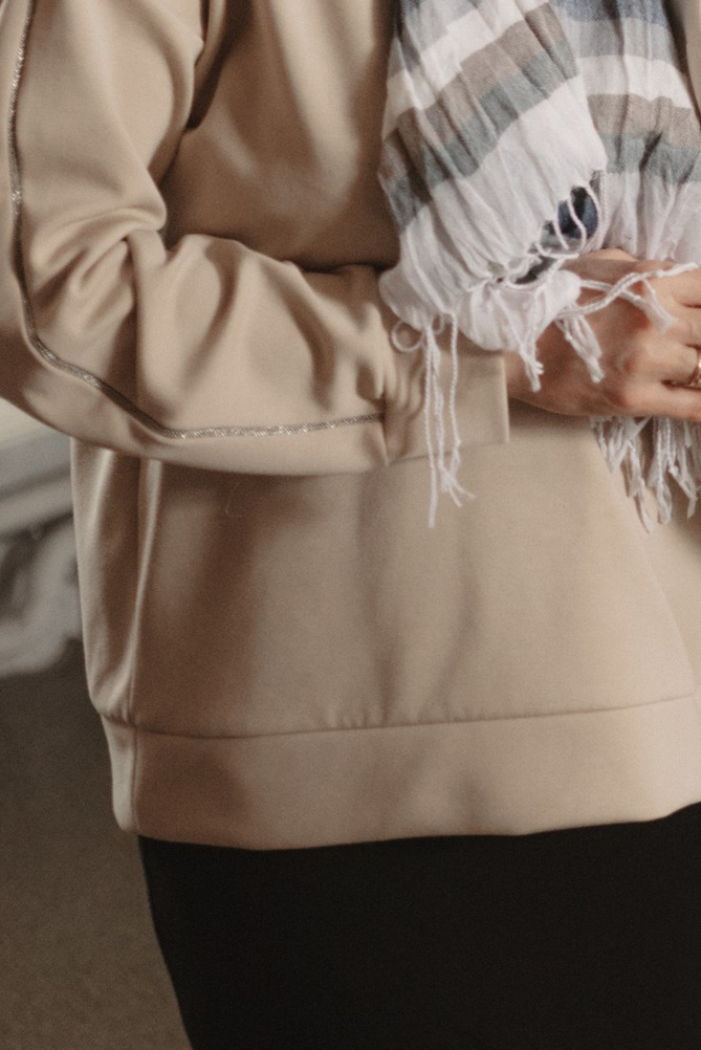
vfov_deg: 14.7
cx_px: 1266
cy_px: -259
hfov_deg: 9.7
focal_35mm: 134
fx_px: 3910
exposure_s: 1/320
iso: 640
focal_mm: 35
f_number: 1.8
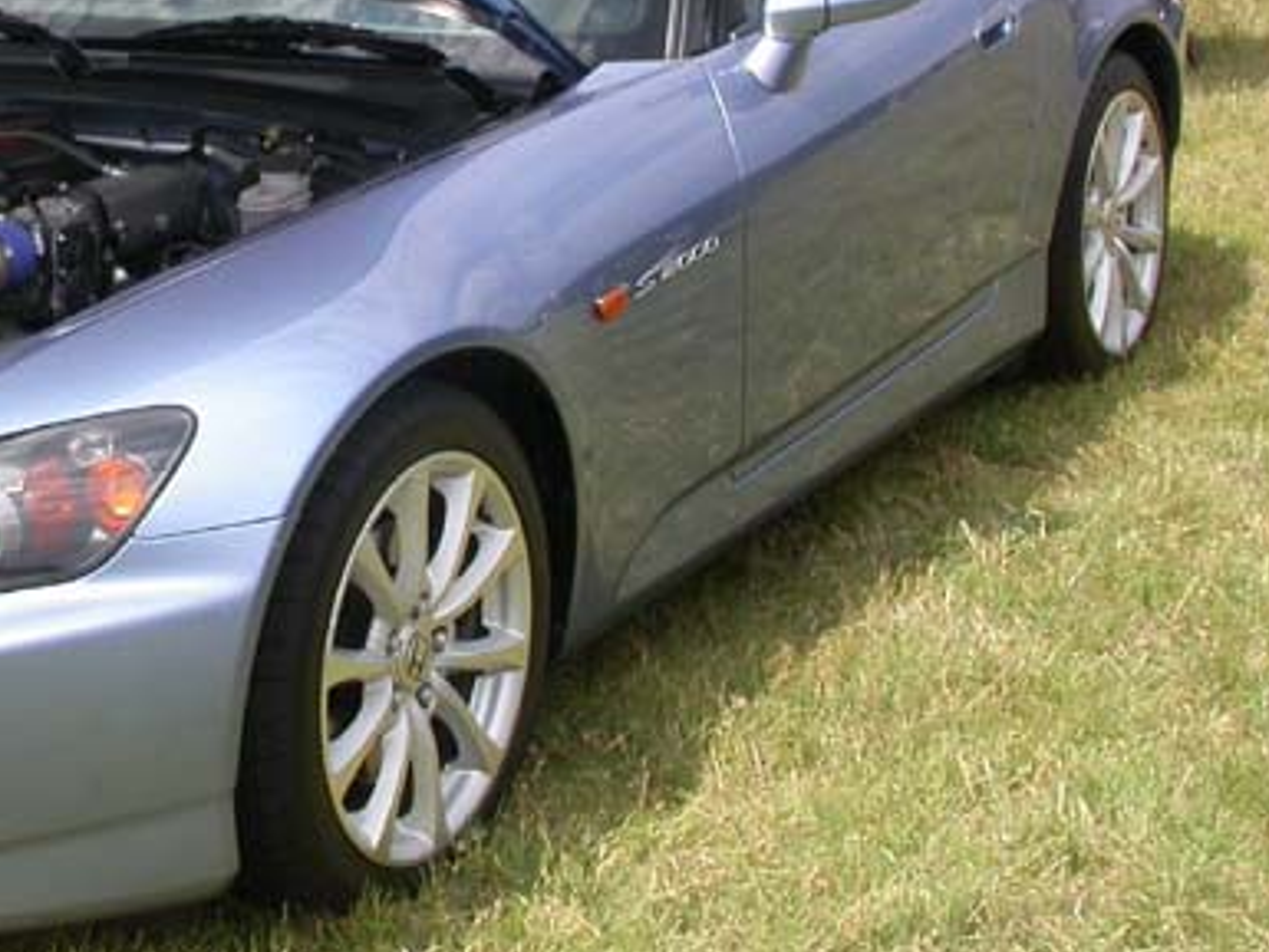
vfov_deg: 18.5
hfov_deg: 24.0
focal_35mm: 79
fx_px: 2897
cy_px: 221
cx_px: 102
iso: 100
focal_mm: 7.85
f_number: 6.7
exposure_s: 1/340
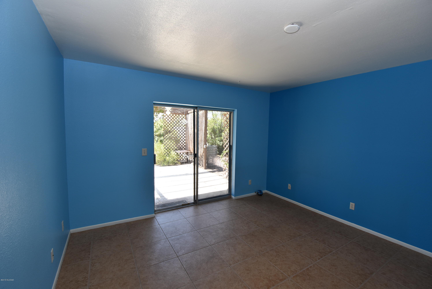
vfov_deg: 77.4
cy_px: 144
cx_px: 216
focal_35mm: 15
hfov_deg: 100.3
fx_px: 180
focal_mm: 10
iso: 250
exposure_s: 1/125
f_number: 5.6
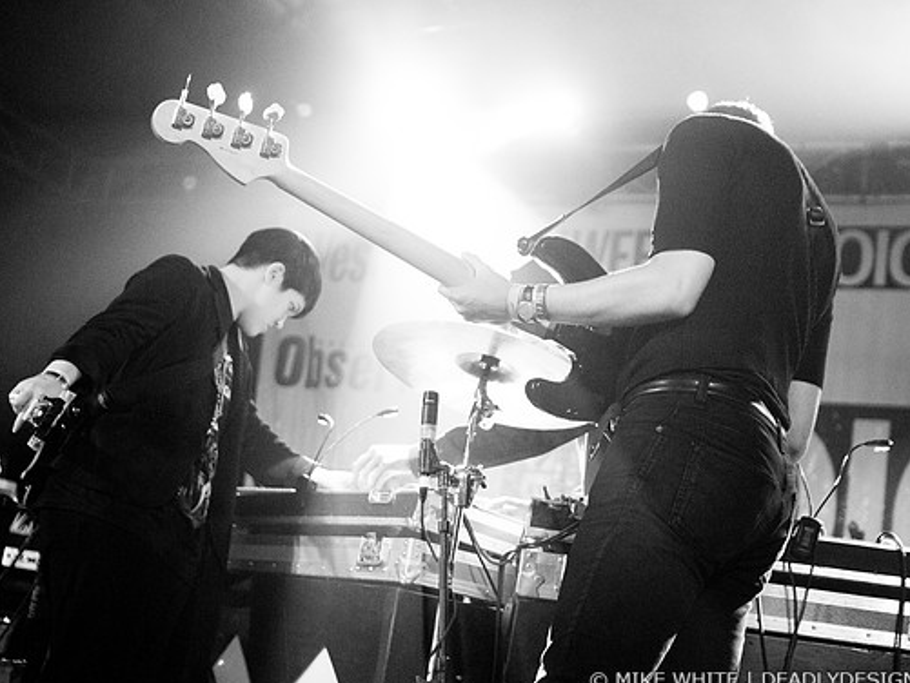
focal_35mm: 50
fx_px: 1315
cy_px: 346
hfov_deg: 38.2
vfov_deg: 29.1
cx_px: 465
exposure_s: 1/160
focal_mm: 30
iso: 1000
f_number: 2.2
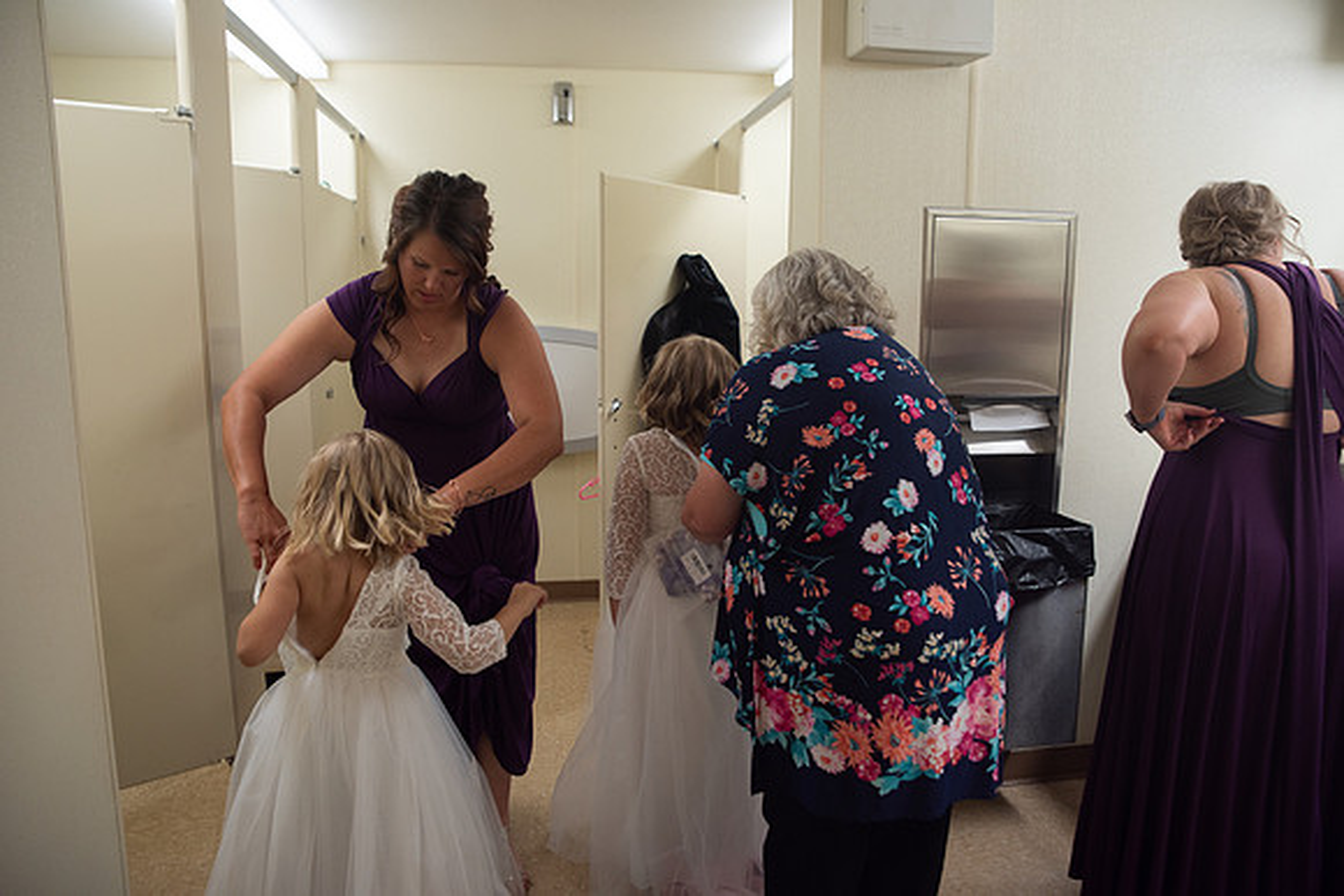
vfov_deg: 53.2
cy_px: 448
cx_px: 672
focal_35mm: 24
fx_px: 896
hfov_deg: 73.7
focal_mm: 24
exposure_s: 1/160
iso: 200
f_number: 3.5
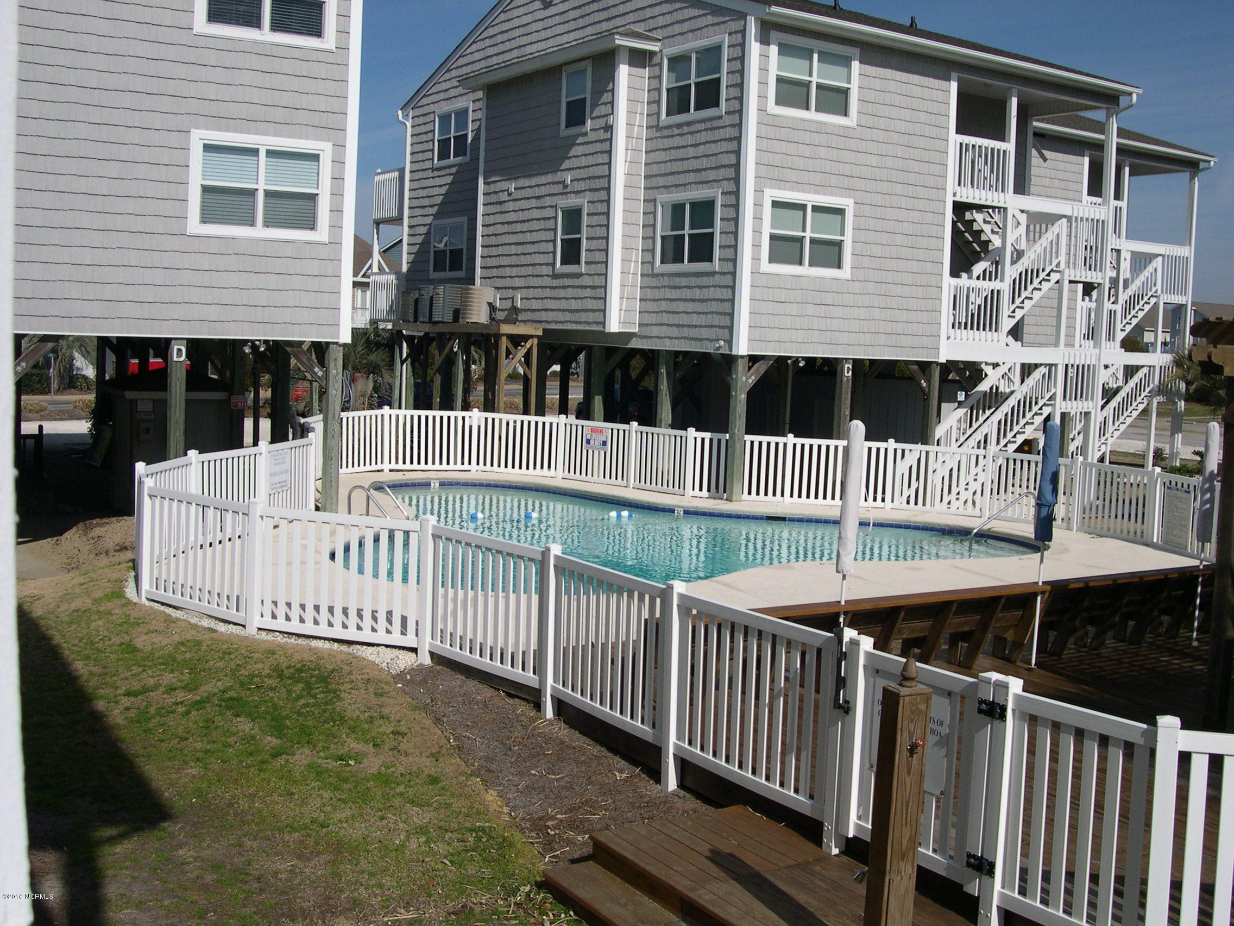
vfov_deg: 37.7
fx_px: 1355
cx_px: 617
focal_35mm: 38
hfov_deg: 49.0
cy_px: 463
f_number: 7.6
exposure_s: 1/541
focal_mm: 8
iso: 100
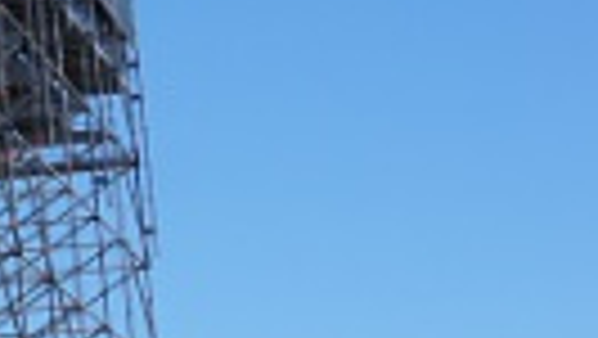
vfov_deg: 6.3
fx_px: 3046
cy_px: 52
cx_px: -1075
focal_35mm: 192
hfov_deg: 9.3
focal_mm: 18
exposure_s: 1/125
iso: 100
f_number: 14
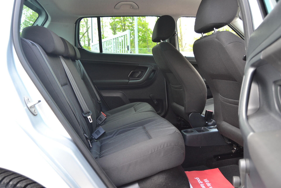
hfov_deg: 67.4
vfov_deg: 47.9
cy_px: 94
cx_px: 140
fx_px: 211
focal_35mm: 27
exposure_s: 1/100
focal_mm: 18
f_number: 5
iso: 400
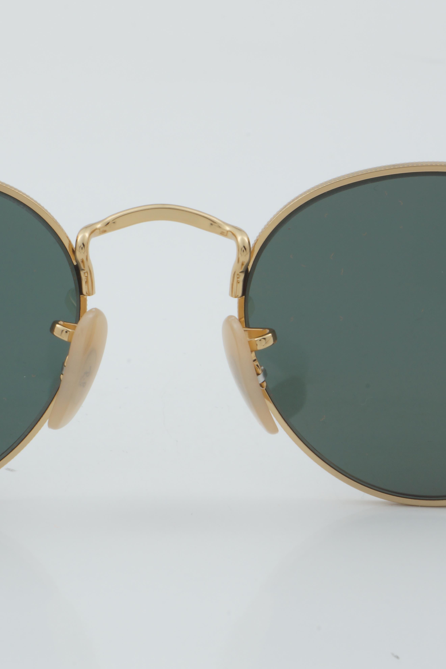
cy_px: 334
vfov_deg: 16.4
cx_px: 161
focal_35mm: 125
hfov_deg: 11.0
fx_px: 2318
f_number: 29
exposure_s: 1/4
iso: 100
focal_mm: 55
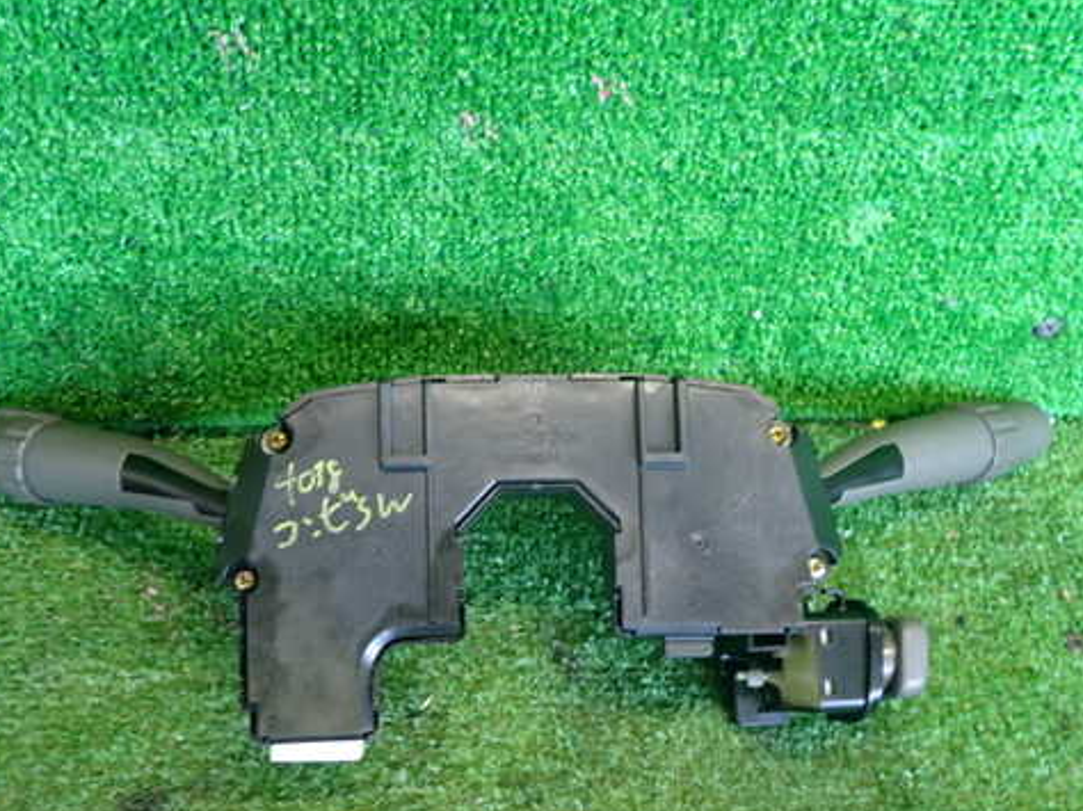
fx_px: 1188
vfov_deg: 37.6
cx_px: 510
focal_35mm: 38
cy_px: 459
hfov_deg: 49.0
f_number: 2.3
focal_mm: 5.4
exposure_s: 1/30
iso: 250
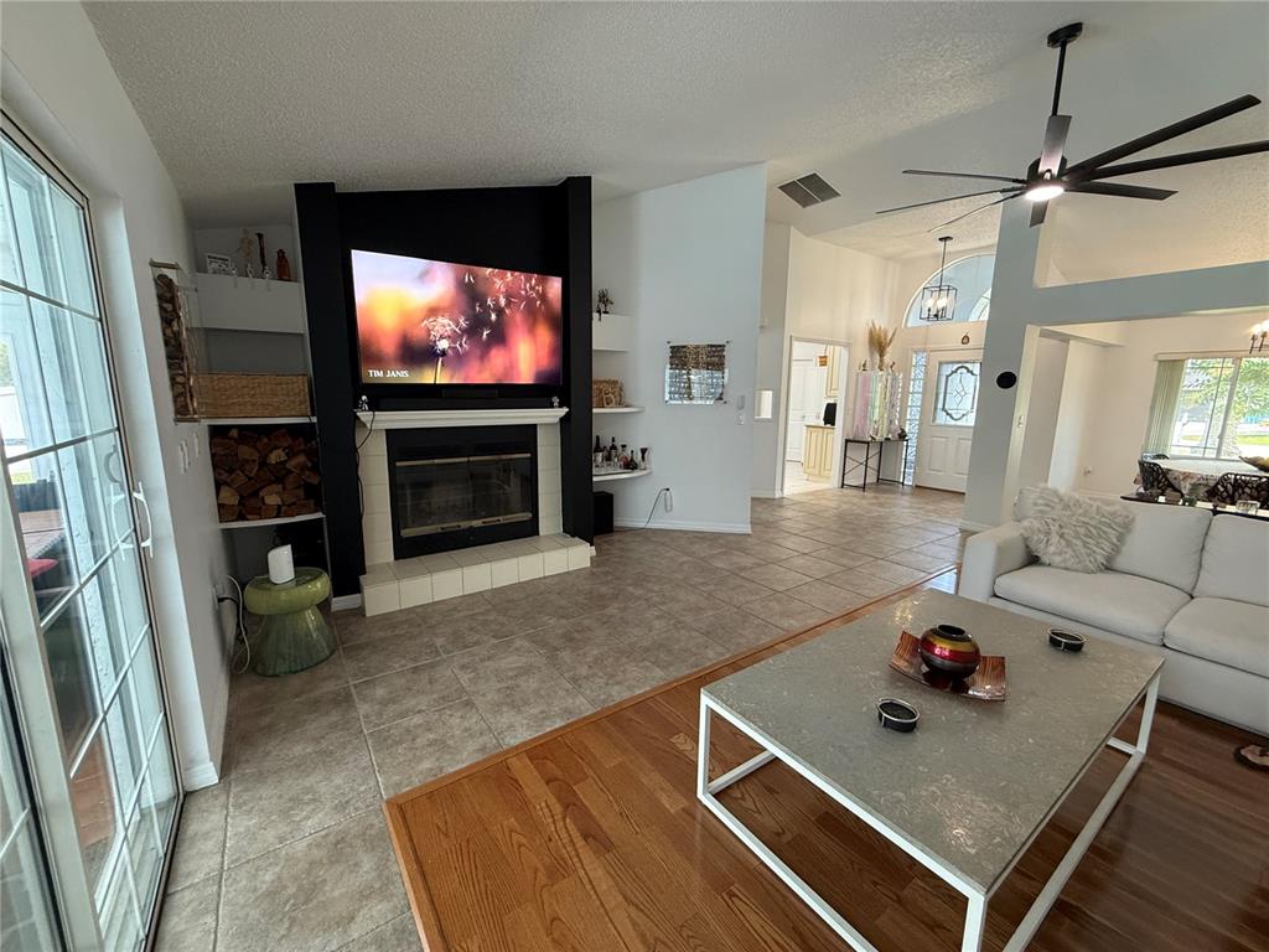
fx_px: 513
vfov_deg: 85.7
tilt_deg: -9.6
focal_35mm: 14
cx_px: 634
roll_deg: -0.8
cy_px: 476
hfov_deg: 102.1
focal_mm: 2.22
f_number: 2.2
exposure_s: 1/120
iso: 250
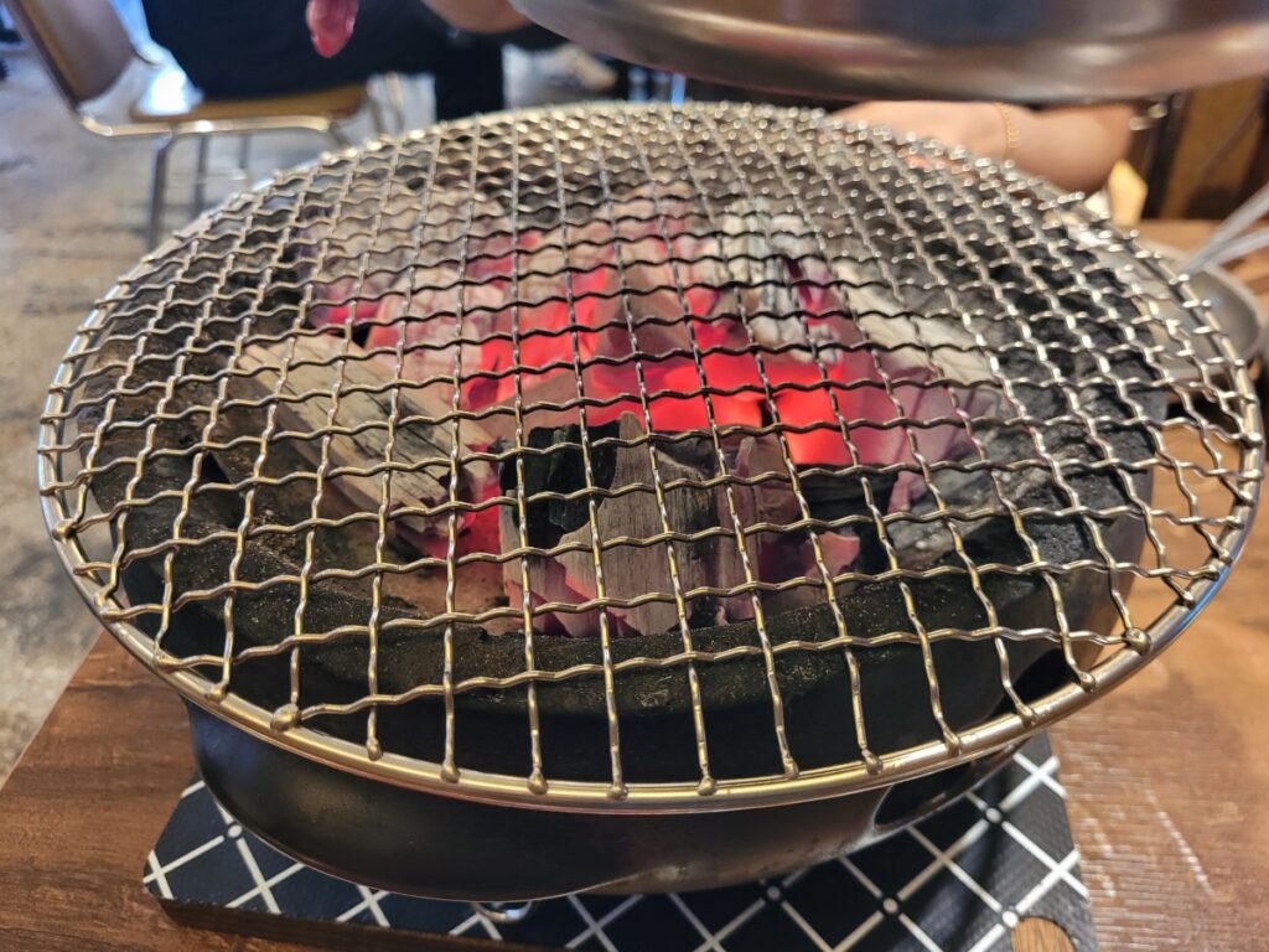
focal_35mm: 26
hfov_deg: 67.3
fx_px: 953
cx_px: 634
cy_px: 476
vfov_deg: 53.1
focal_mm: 5.4
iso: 250
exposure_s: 1/40
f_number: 1.8
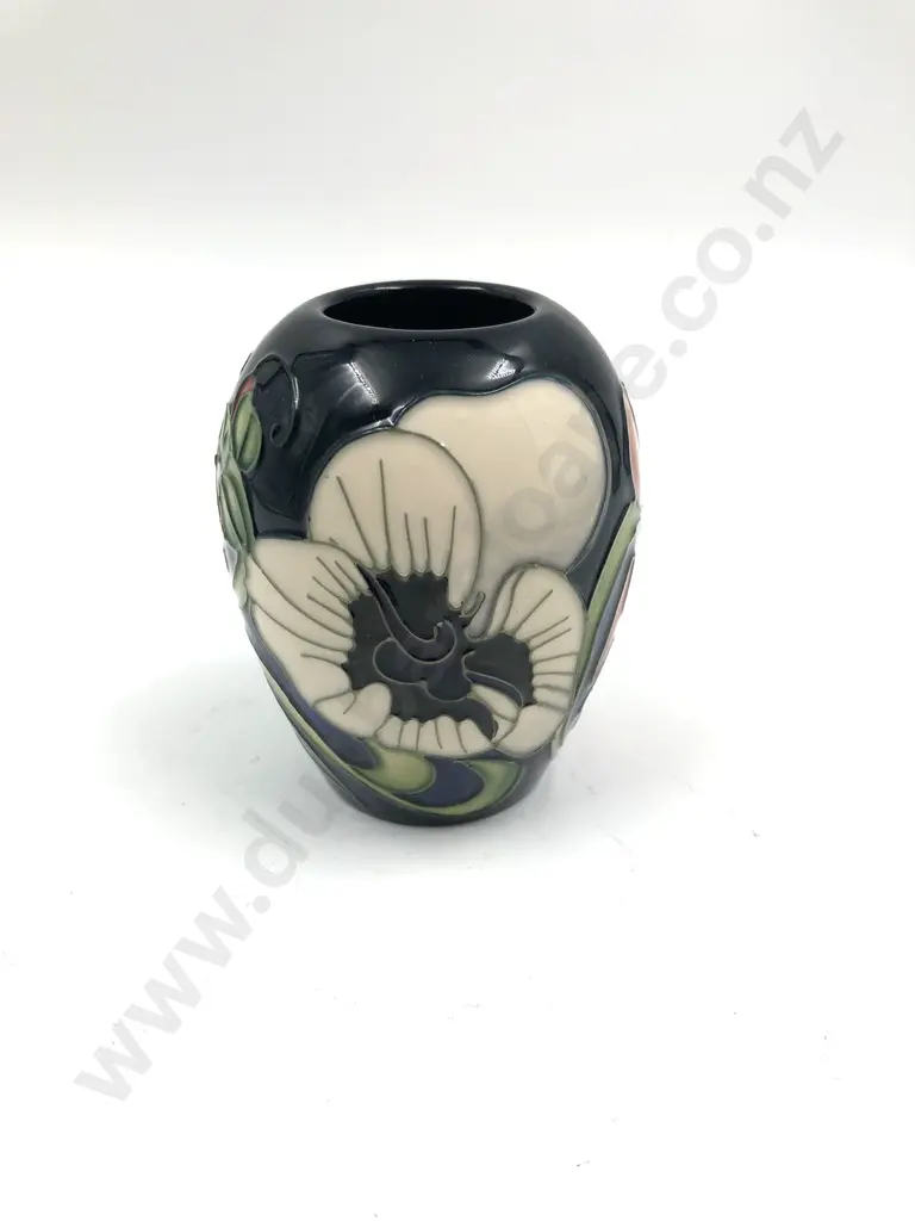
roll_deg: +0.2
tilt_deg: -27.7
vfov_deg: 63.4
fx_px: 987
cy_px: 610
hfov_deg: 49.7
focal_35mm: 28
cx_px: 458
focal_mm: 3.99
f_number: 1.8
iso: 20
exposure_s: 1/314
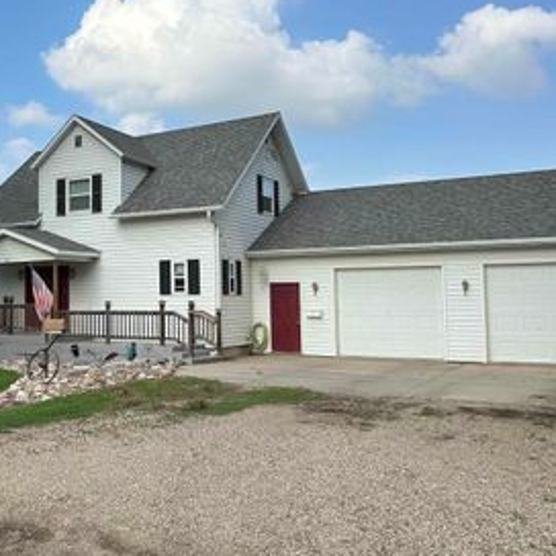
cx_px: 88
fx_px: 709
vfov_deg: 42.7
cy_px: 240
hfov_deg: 40.5
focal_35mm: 39
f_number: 1.78
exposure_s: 1/4016
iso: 80
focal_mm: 6.86
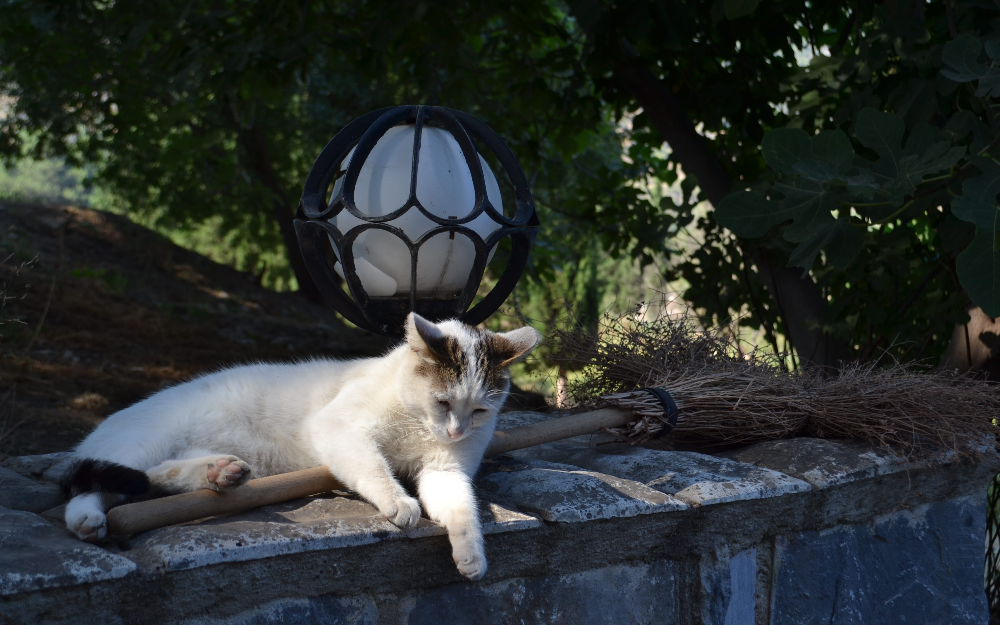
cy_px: 306
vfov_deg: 26.3
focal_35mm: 49
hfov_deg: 41.1
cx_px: 499
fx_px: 1335
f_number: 5.6
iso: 100
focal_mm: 32
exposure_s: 1/125
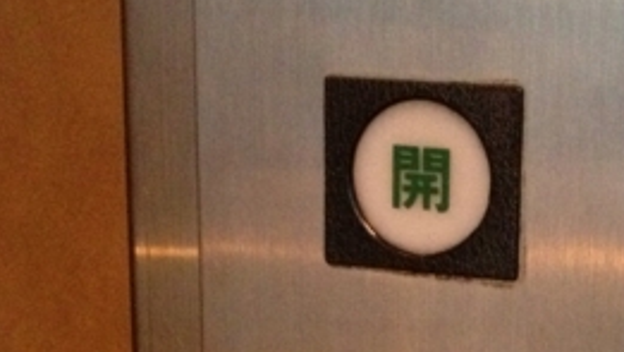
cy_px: 441
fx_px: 1738
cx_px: 607
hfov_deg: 19.8
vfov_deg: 11.3
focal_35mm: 105
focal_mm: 4.28
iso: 640
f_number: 2.4
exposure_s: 1/15
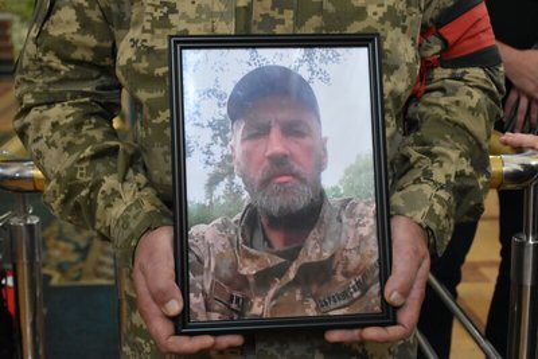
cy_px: 180
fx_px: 852
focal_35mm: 57
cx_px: 269
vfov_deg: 23.8
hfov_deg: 35.0
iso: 4000
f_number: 4.2
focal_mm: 38
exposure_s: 1/60
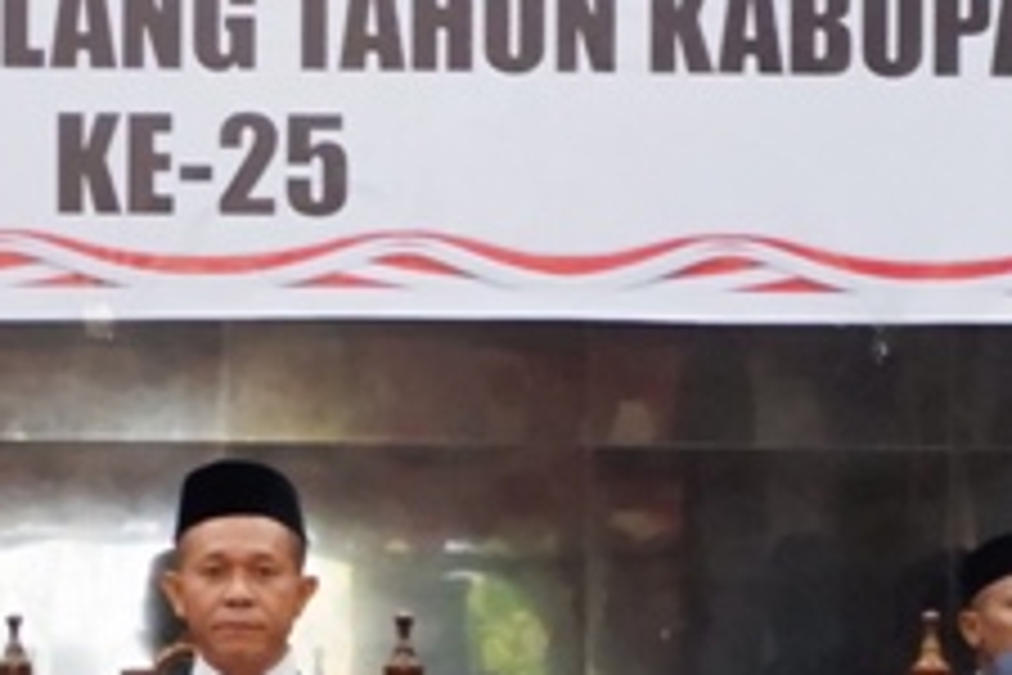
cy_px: 740
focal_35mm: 310
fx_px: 8714
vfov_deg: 4.4
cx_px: 283
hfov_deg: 6.6
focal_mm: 45
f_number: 5.6
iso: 6400
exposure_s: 1/75
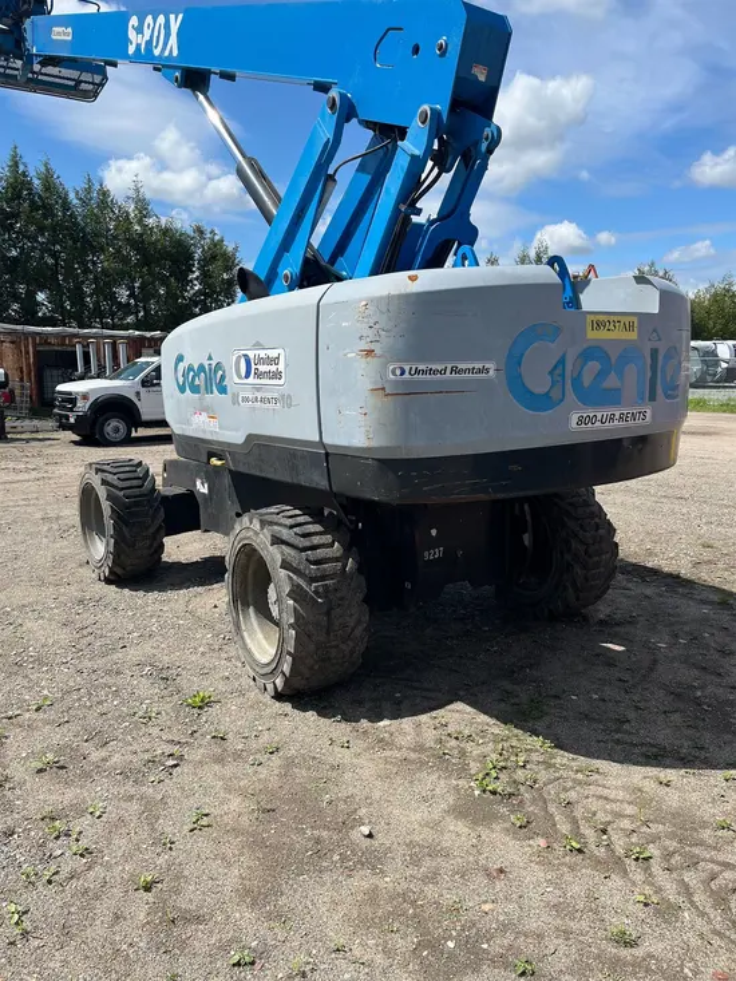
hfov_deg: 53.1
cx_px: 368
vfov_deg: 67.3
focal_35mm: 26
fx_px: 737
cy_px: 490
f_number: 1.6
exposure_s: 1/3745
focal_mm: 5.1
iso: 50
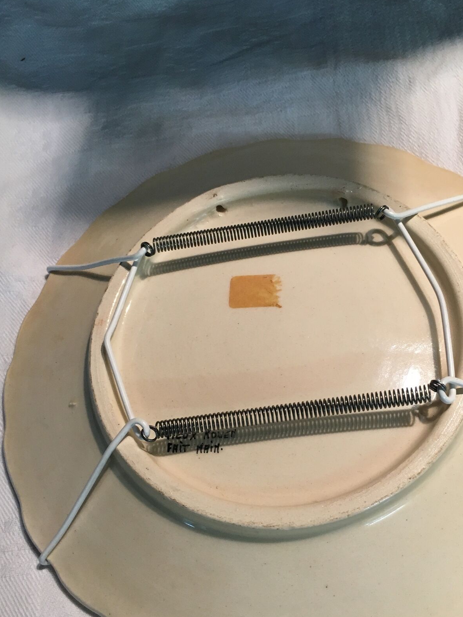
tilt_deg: -65.4
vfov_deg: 50.0
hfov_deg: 38.5
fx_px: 660
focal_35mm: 37
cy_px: 347
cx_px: 282
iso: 50
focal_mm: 4.15
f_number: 2.2
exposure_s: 1/33
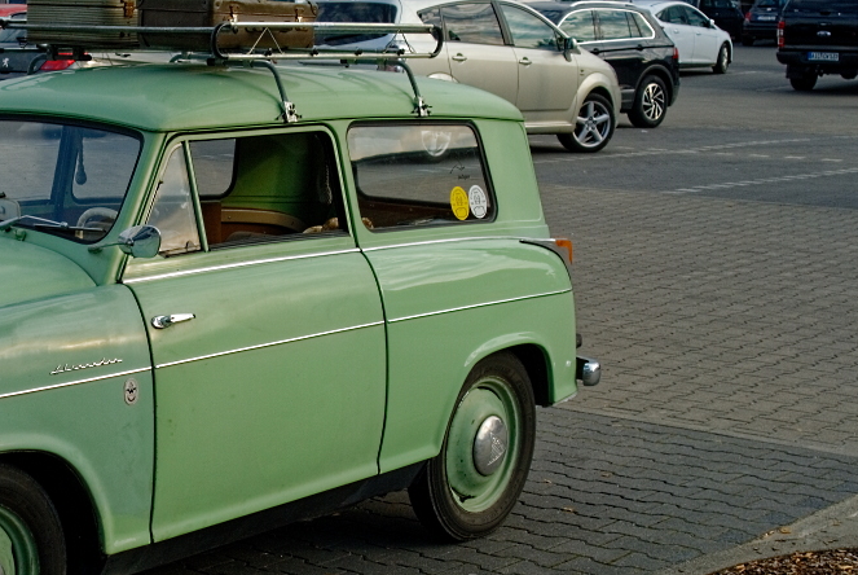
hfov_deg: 26.0
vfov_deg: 18.0
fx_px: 1814
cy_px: 331
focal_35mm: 76
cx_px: 137
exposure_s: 1/160
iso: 100
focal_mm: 28
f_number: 9
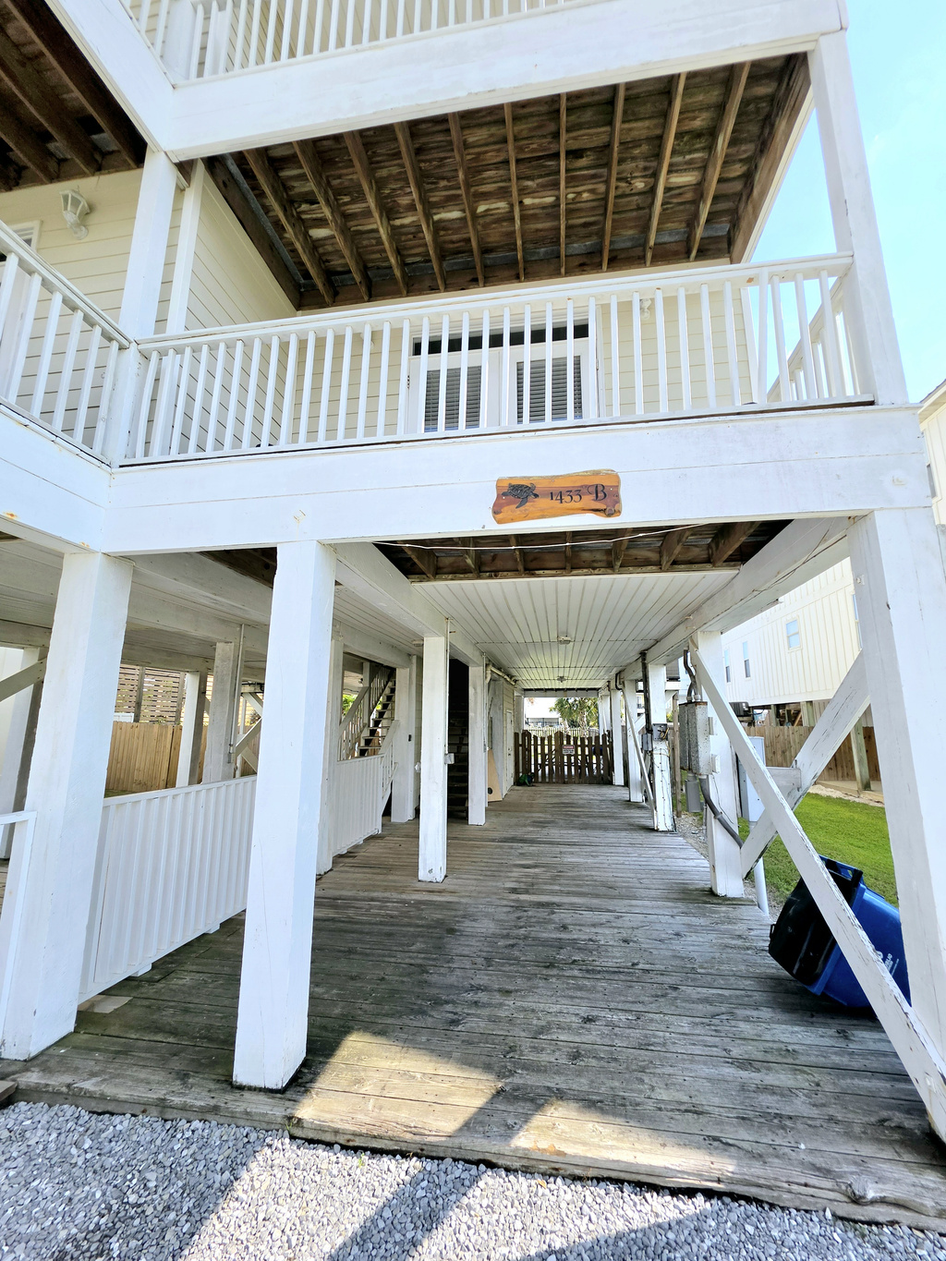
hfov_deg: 89.9
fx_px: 474
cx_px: 473
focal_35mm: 13
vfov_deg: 106.2
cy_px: 630
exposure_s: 1/1667
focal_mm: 2.2
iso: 32
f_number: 1.9
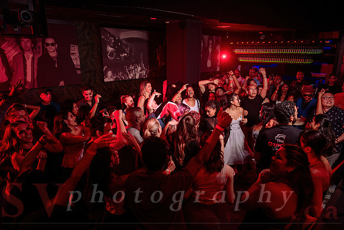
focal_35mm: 25
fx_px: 235
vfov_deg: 52.1
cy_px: 115
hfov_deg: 72.5
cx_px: 174
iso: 800
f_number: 3.2
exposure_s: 1/40
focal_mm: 24
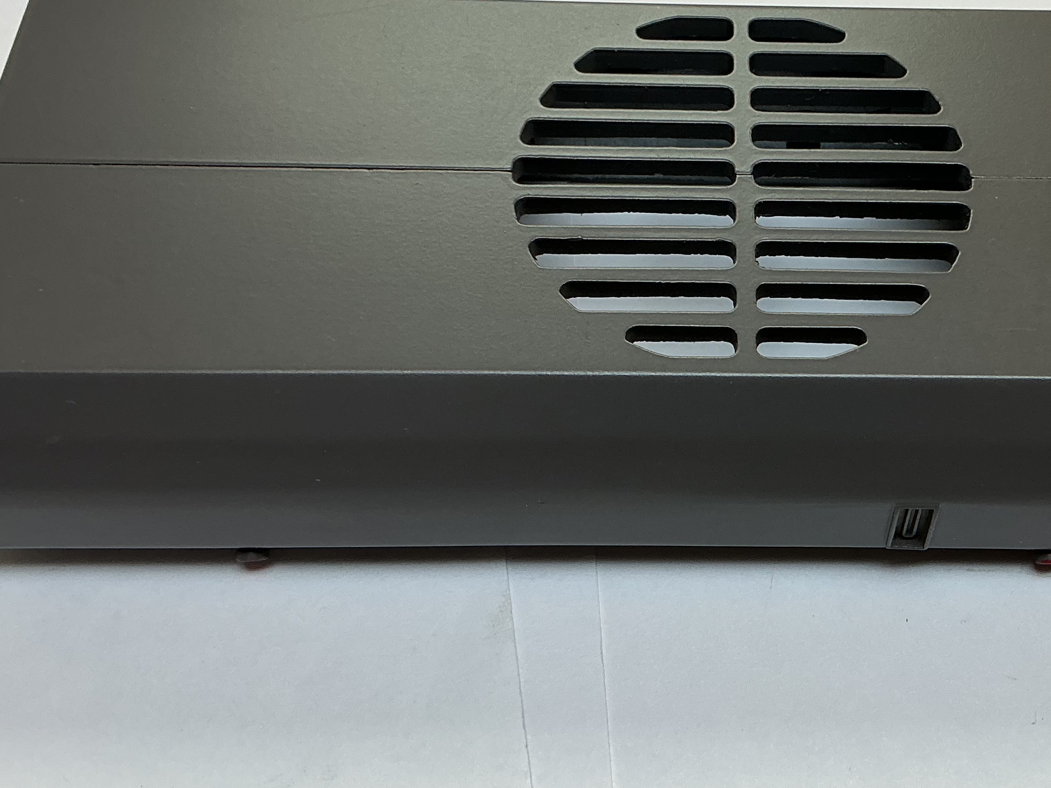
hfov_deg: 37.5
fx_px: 1518
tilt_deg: -54.6
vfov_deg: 28.8
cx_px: 758
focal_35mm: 50
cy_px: 233
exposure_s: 1/100
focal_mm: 3
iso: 32
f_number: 1.8
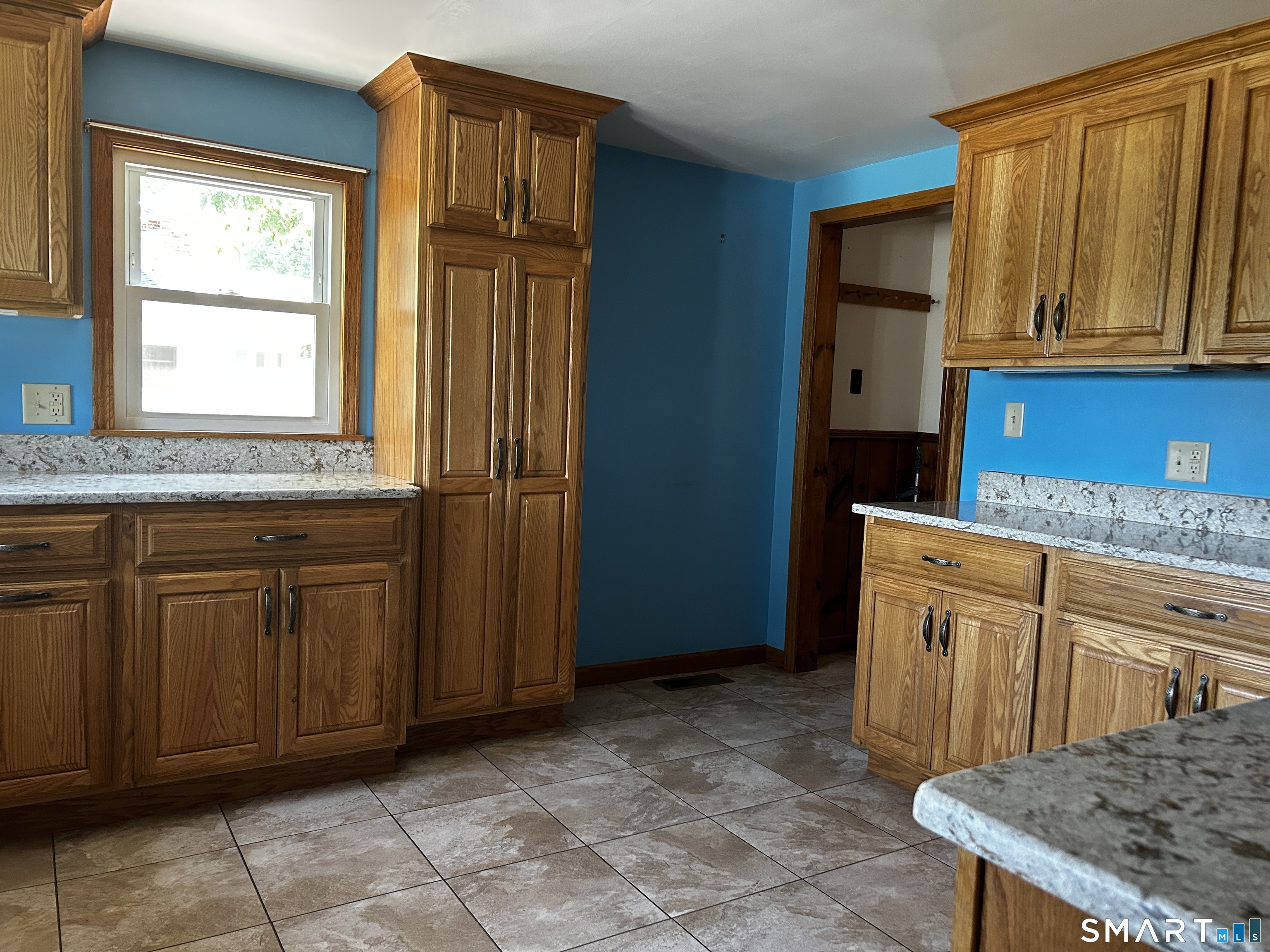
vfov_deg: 53.1
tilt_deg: -5.5
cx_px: 635
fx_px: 954
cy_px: 476
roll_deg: -2.3
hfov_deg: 67.3
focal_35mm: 26
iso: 320
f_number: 1.5
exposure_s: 1/60
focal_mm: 5.7
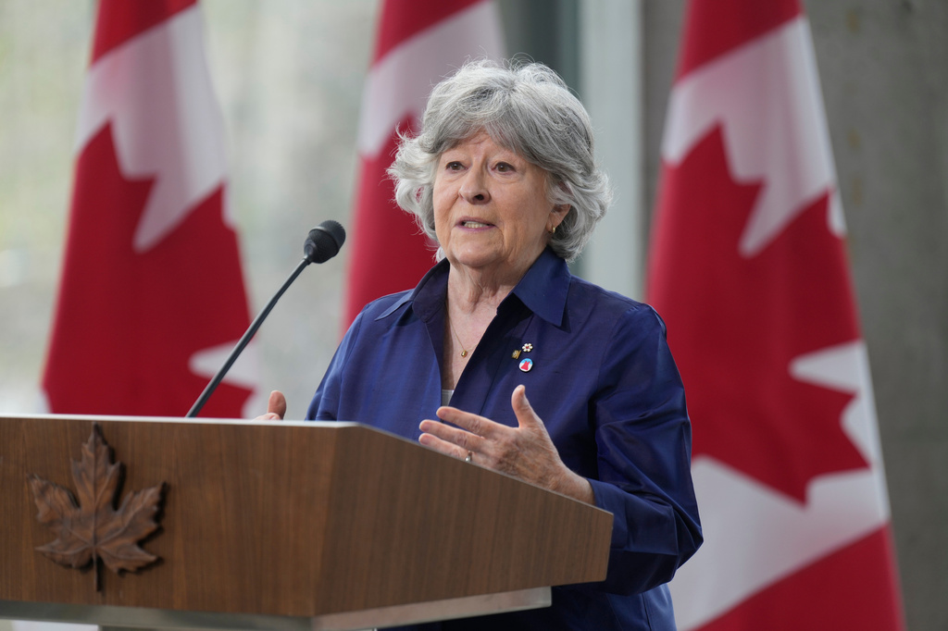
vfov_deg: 5.4
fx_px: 6633
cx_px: 474
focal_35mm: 252
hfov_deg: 8.2
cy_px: 316
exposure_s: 1/500
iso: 400
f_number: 4
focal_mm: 252
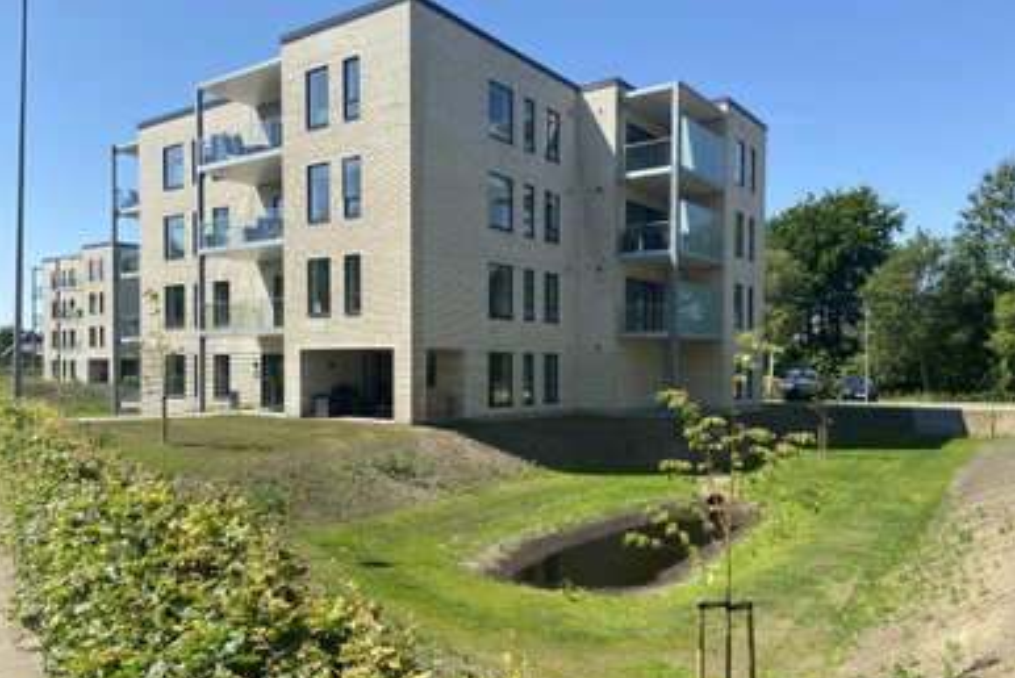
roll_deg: +0.4
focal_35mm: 28
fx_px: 790
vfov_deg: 46.3
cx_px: 500
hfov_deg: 65.4
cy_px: 392
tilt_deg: -0.3
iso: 32
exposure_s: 1/1996
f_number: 1.8
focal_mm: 4.25
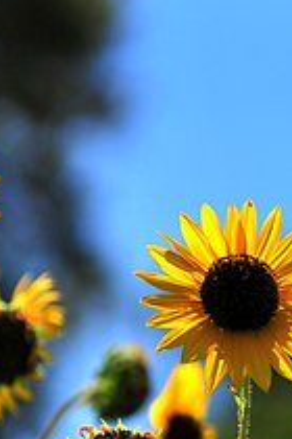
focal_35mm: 328
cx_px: 352
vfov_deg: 6.3
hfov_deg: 4.2
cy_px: 316
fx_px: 3990
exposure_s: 1/1250
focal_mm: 90
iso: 200
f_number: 4
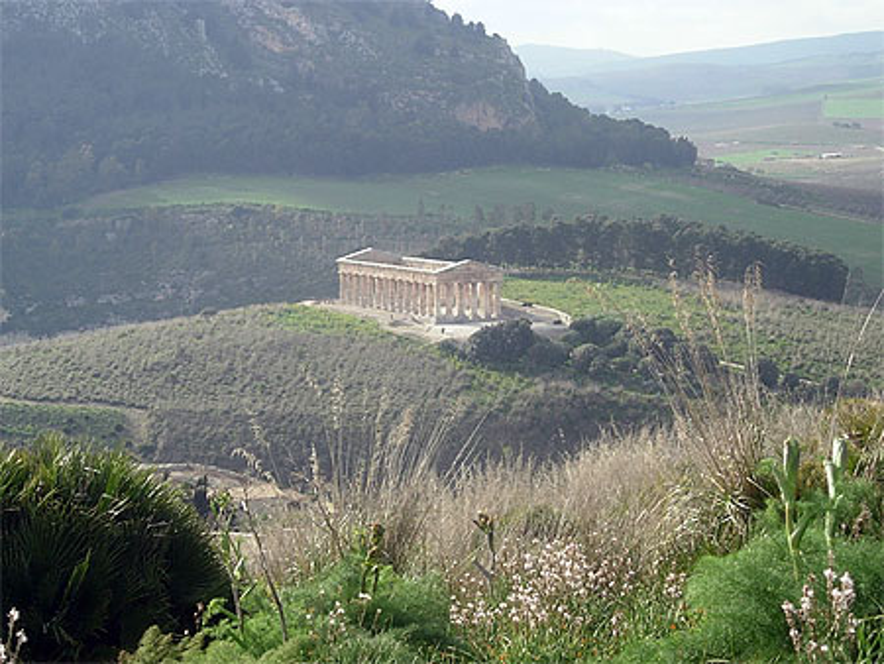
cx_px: 442
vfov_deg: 14.4
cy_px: 332
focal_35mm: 103
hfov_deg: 19.1
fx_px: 2632
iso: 64
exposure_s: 1/342
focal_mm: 21.3
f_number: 4.6
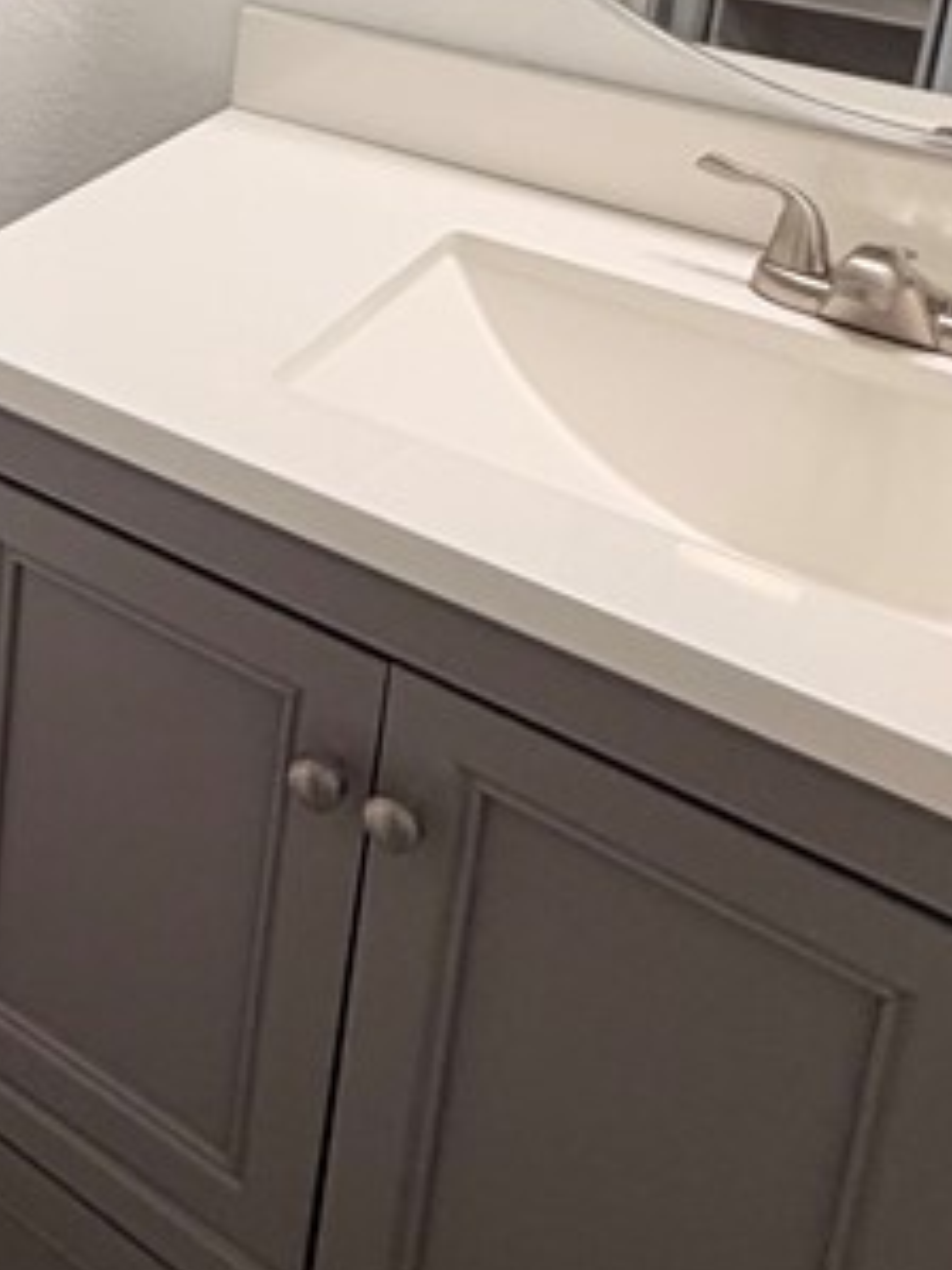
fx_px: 1761
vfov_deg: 34.3
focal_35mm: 48
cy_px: -127
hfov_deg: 23.9
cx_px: -476
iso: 125
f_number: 2.2
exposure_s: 1/120
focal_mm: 2.22
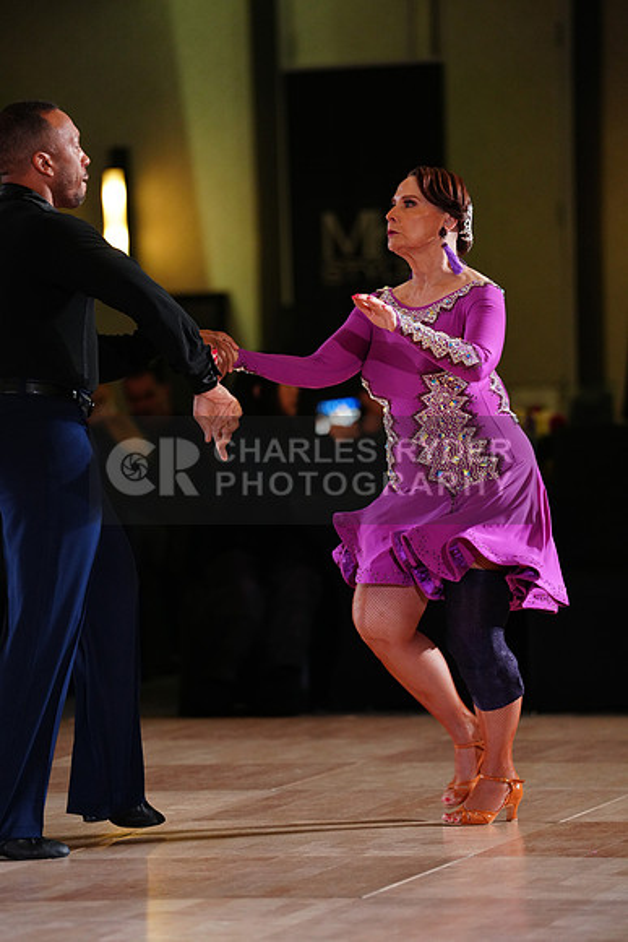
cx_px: 314
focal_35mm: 191
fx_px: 4994
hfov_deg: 7.2
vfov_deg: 10.8
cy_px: 471
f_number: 2.8
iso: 2500
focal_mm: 191
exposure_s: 1/400
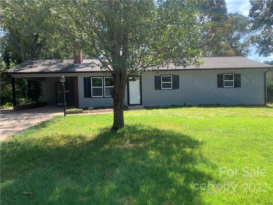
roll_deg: +1.5
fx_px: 205
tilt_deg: -2.1
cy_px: 102
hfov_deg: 67.3
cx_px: 136
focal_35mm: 26
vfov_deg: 53.1
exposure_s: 1/450
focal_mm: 4.25
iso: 25
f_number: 1.8
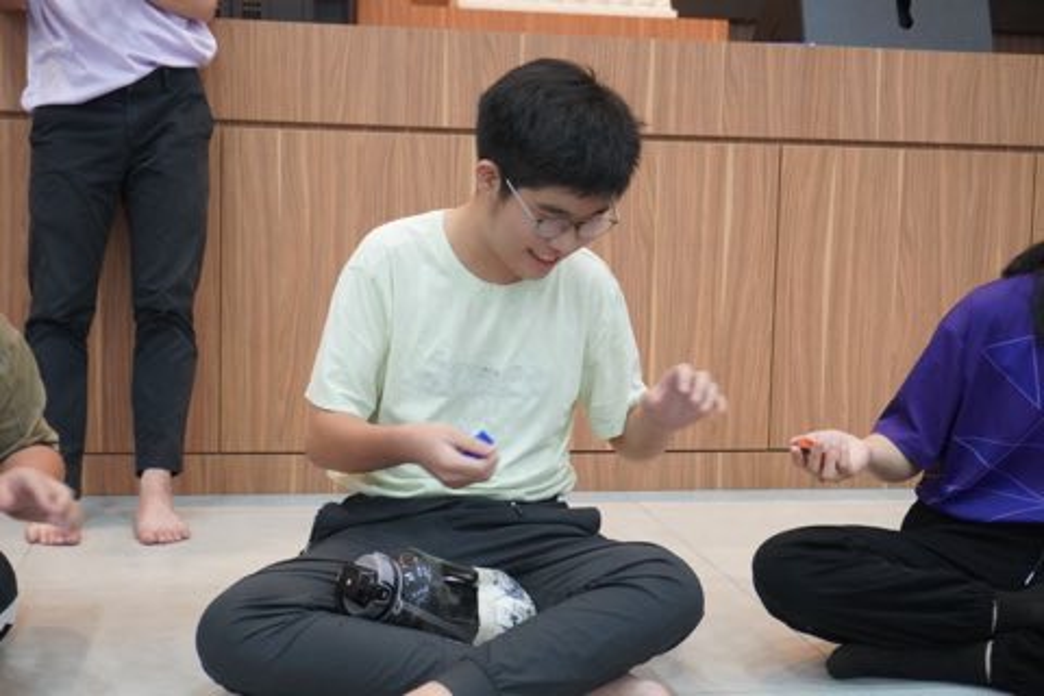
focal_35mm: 51
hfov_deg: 38.9
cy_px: 348
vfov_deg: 26.5
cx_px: 522
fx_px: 1479
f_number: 5
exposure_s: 1/160
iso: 5000
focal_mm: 34
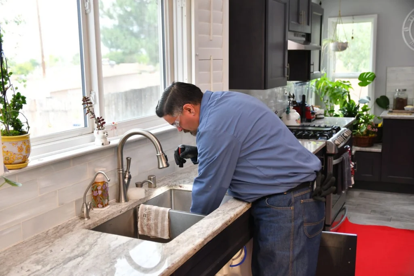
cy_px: 138
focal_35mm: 40
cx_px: 207
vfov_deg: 33.0
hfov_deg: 47.9
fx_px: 466
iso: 250
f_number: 2.8
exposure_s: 1/200
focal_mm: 27
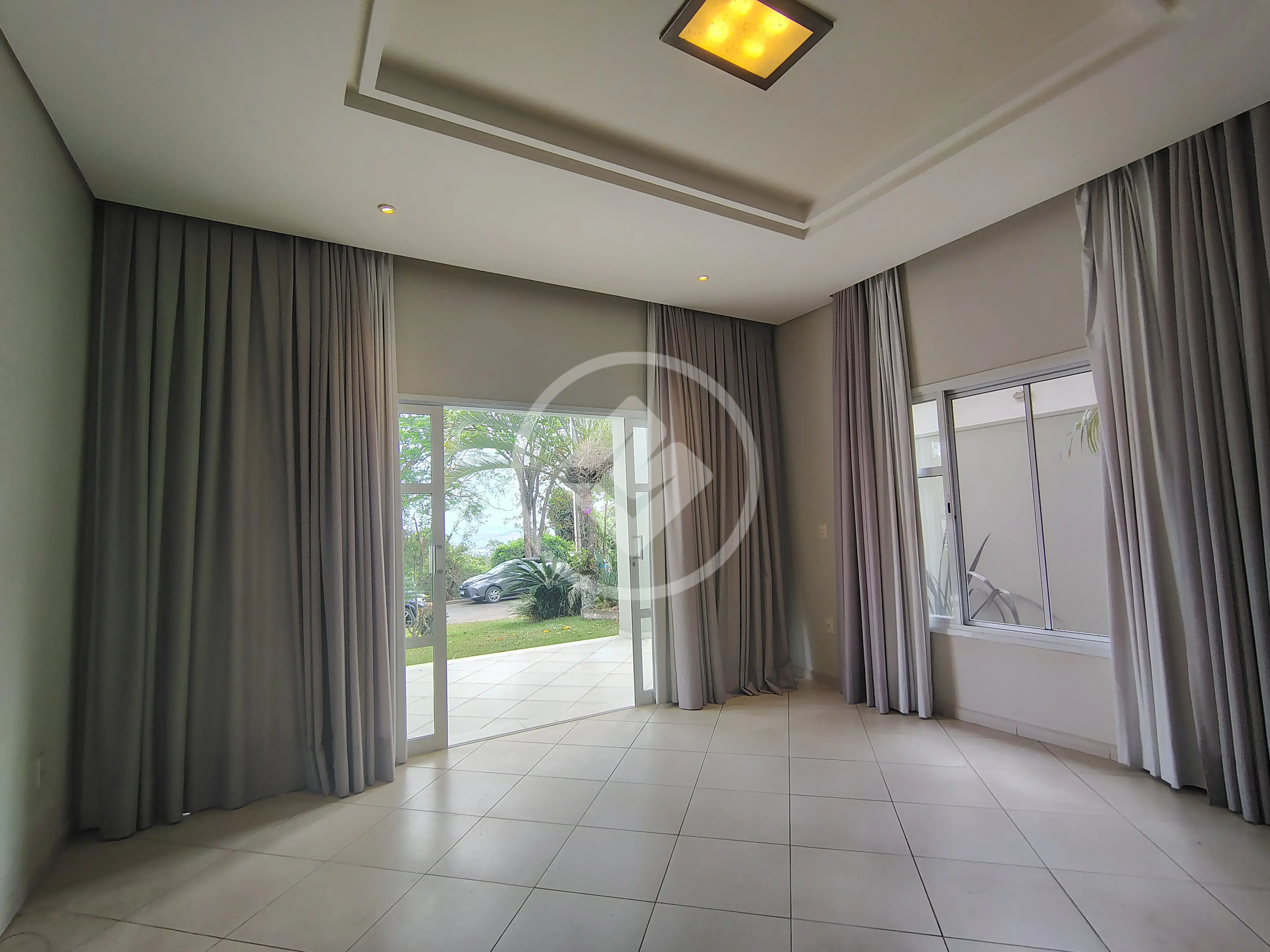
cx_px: 635
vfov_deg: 78.1
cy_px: 476
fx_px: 587
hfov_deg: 94.5
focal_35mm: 16
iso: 182
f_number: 2.2
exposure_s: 1/120
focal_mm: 2.13
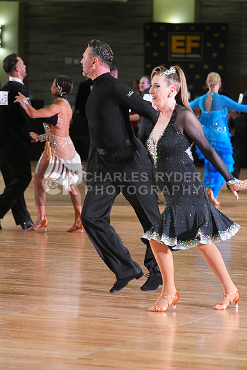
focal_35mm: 176
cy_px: 185
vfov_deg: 11.7
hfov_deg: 7.8
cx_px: 124
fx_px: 1810
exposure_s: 1/200
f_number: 4.5
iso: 2500
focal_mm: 176
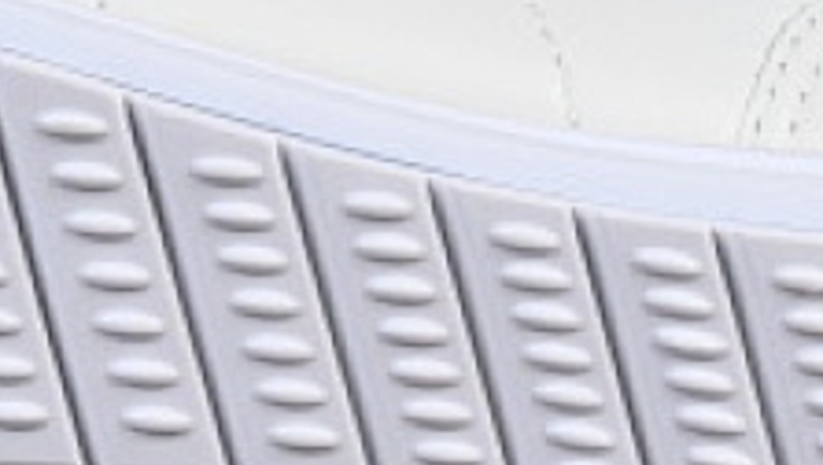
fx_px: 8302
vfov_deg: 3.2
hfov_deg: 5.7
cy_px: 140
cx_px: 148
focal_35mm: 380
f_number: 8
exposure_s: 1/80
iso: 160
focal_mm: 50
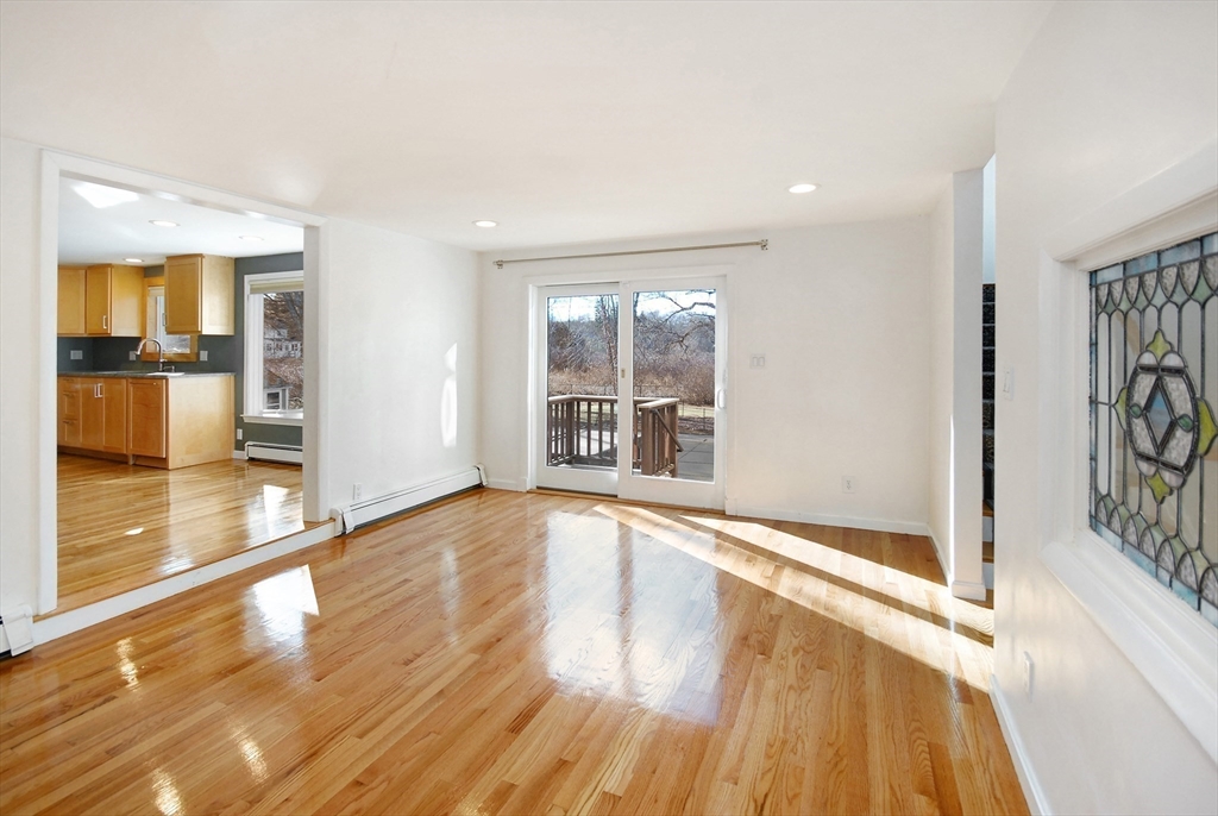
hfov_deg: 100.3
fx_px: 508
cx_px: 609
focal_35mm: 15
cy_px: 408
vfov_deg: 77.5
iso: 400
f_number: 5.6
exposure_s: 1/100
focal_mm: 10
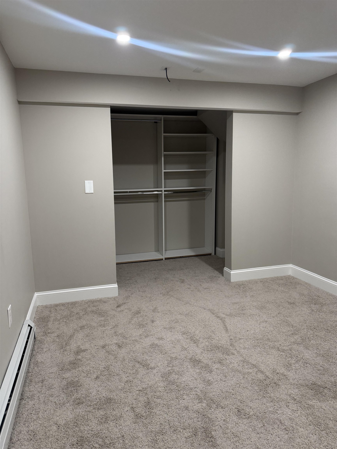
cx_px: 168
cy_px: 224
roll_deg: +0.7
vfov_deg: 71.6
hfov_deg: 56.8
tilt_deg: -8.5
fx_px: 312
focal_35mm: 24
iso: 160
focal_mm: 6.76
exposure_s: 1/60
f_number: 1.78
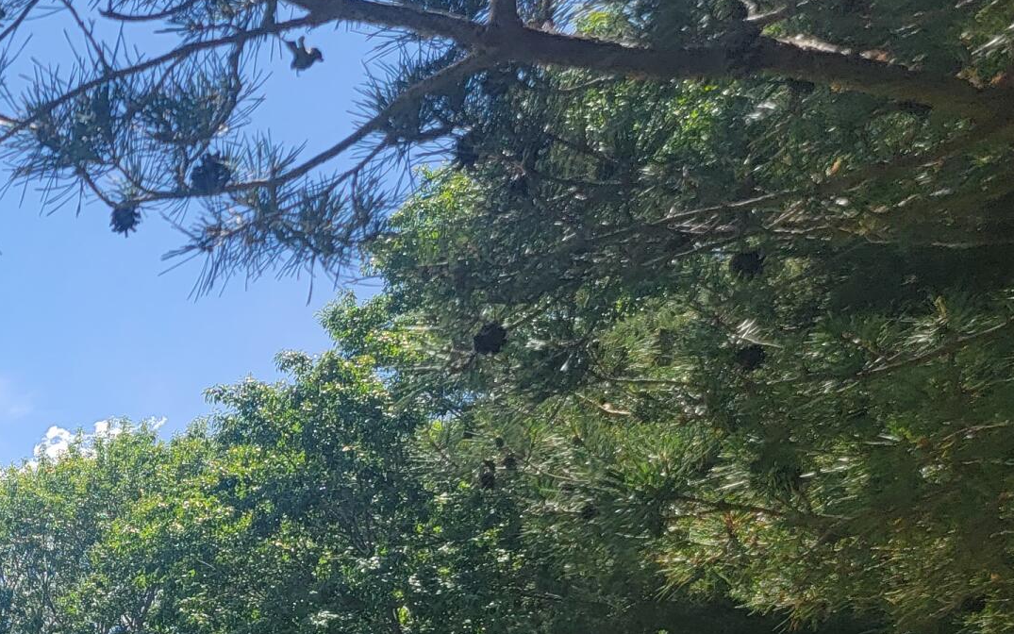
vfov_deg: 16.7
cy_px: 945
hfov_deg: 24.4
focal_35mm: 71
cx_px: -386
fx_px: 1962
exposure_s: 1/748
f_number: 1.8
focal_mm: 6.7
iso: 16
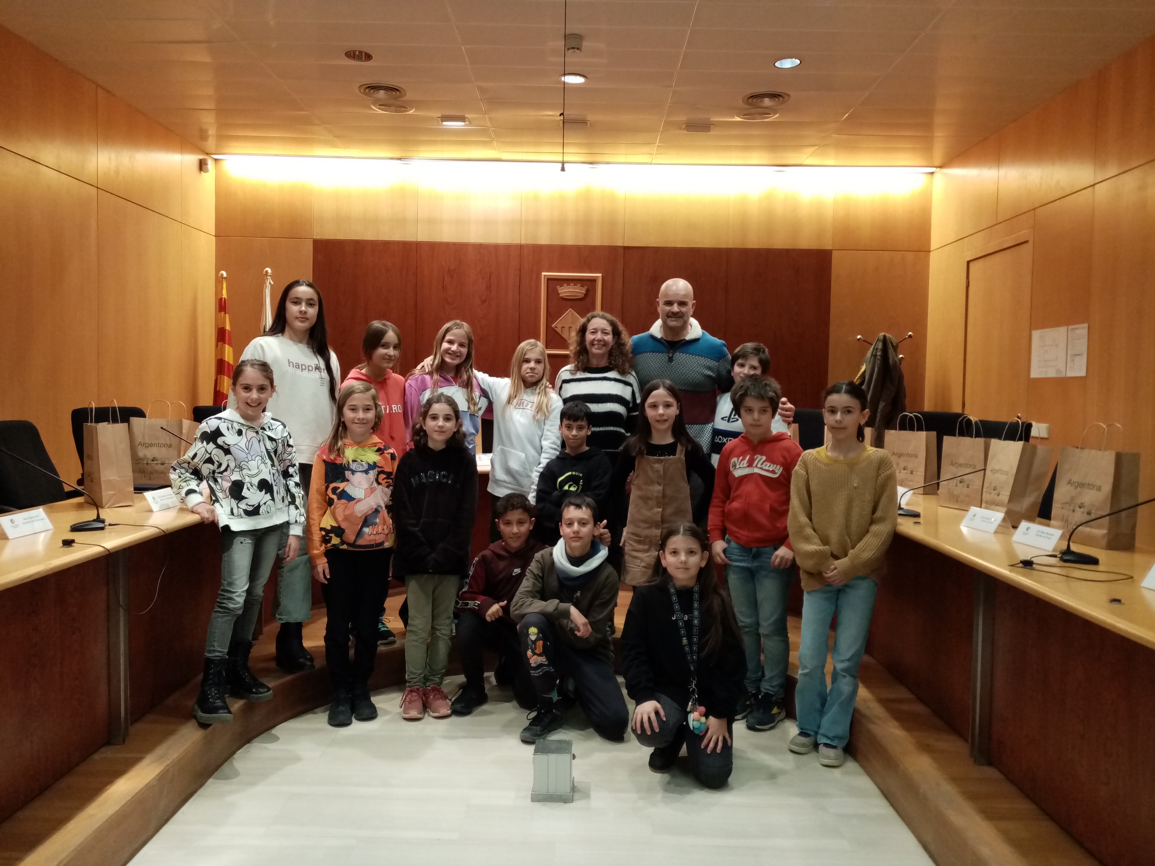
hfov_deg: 67.3
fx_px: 868
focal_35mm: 26
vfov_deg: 53.1
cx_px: 578
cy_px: 433
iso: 402
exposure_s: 1/33.3
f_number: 1.8
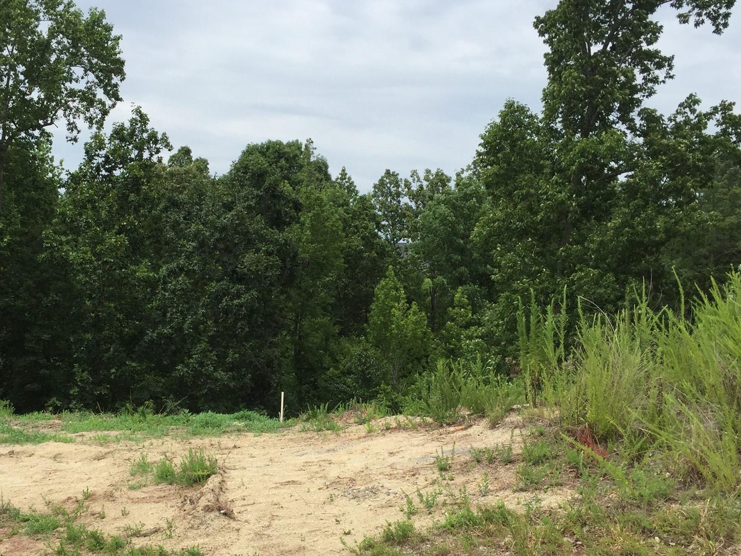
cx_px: 286
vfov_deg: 34.9
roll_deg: -2.8
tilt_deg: -1.8
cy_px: 346
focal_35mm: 41
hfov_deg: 45.5
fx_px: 877
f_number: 2.2
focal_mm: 4.15
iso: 32
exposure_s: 1/2825
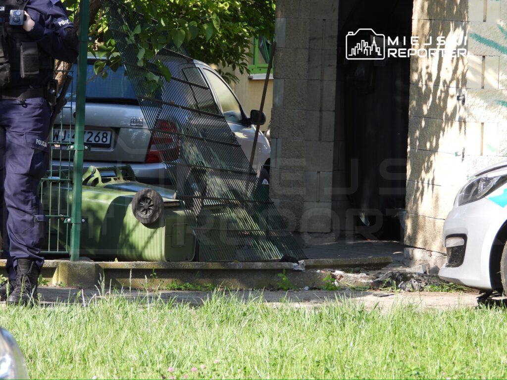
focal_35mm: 300
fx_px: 4394
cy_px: 190
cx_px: 254
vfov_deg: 5.0
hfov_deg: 6.6
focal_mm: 53.9
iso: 100
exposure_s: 1/200
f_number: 4.5
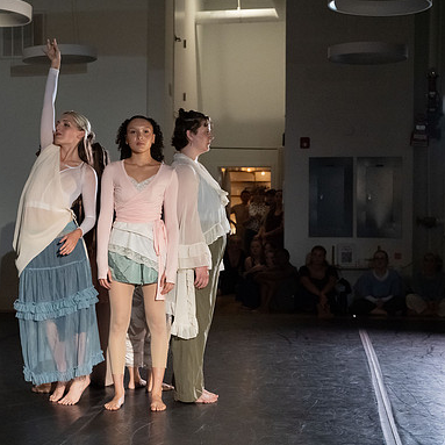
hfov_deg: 23.9
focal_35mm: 72
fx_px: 1047
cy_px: 222
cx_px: 157
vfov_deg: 24.0
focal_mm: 55
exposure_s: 1/400
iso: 6400
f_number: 4.5
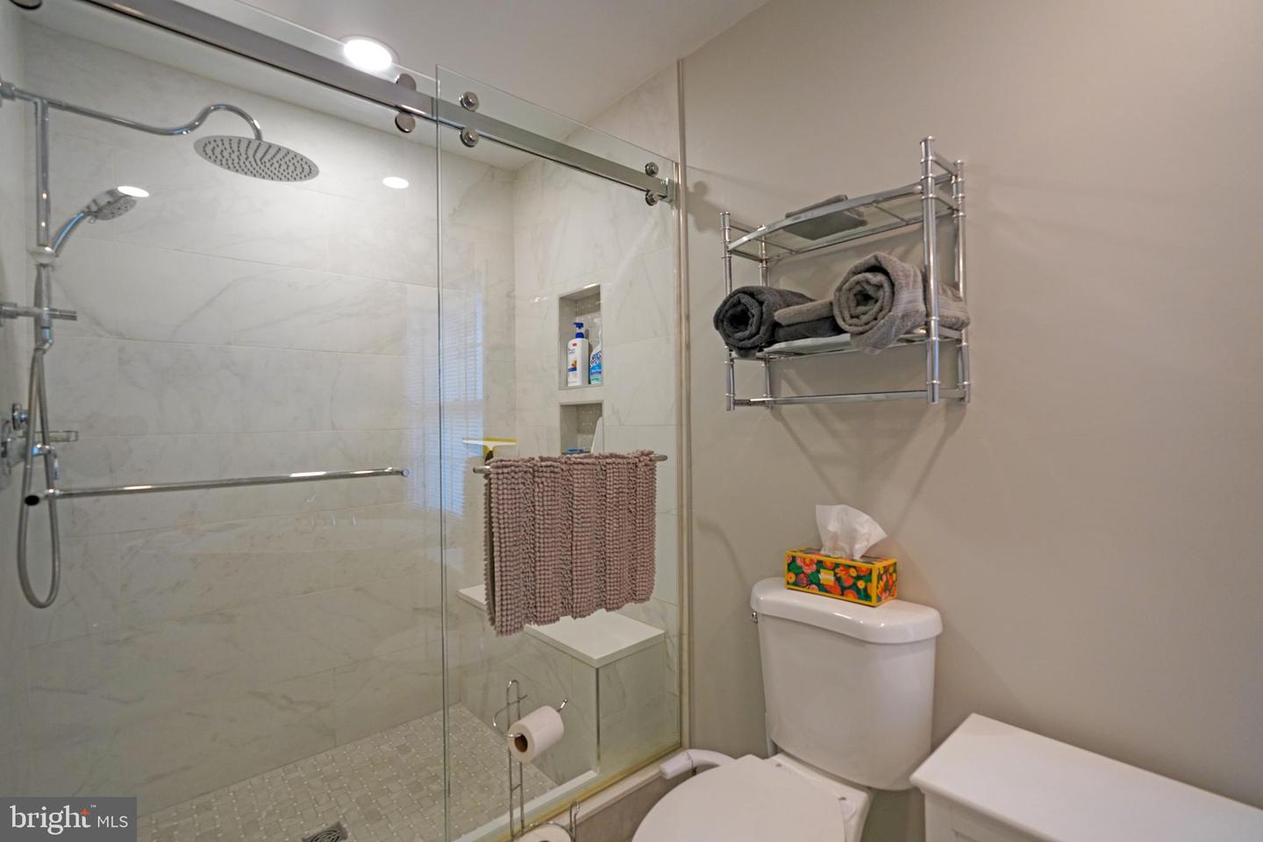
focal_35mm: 16
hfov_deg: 96.7
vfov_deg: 73.7
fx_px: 561
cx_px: 632
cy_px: 421
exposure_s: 1/160
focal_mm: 16
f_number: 4
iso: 1600
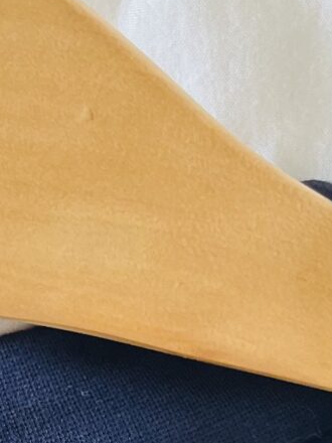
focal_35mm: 121
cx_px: -16
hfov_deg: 12.1
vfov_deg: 15.1
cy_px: 651
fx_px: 1547
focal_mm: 5.1
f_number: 1.6
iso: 125
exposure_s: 1/120
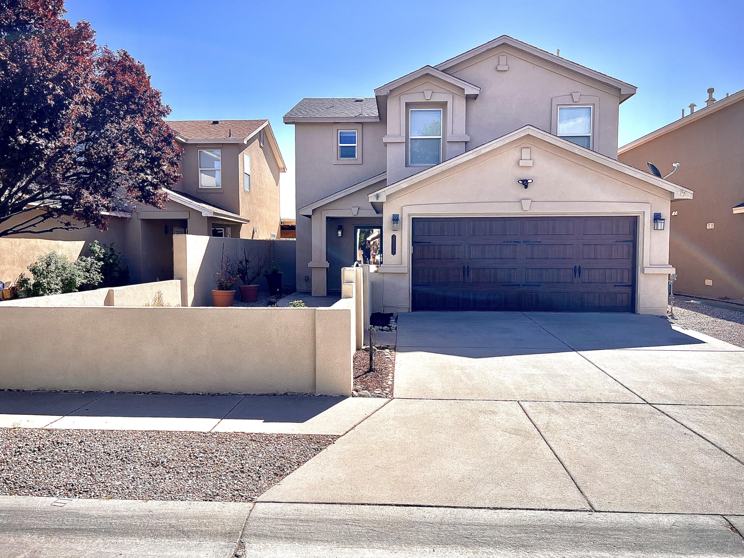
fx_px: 559
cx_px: 372
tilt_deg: -3.5
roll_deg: -0.2
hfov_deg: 67.3
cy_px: 279
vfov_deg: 53.1
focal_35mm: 26
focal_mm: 5.7
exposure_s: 1/4274
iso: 50
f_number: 1.5
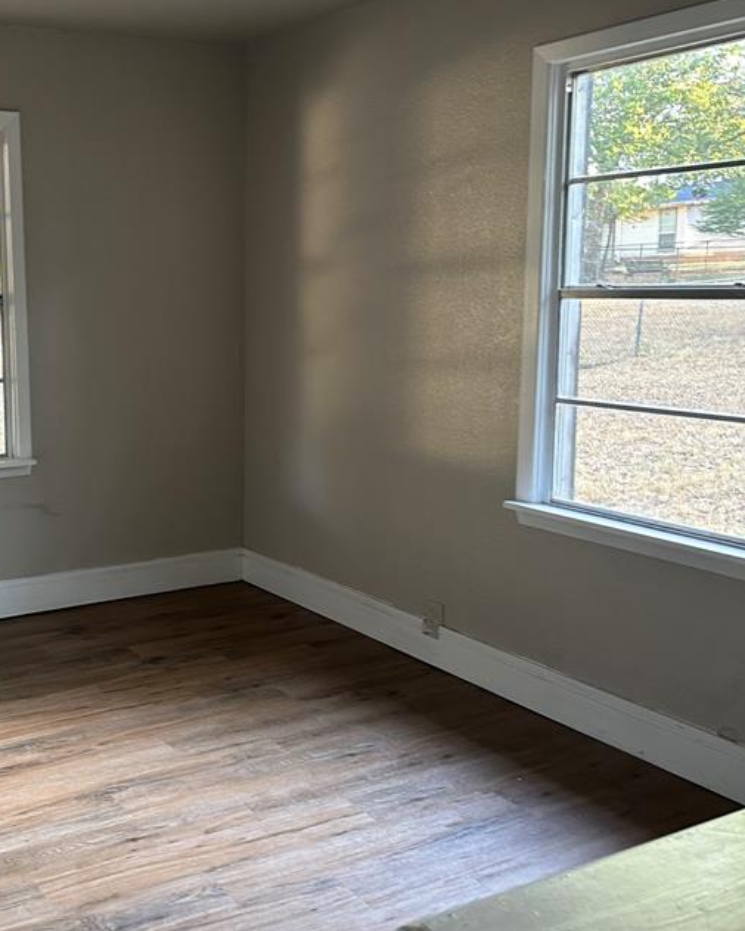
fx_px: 1047
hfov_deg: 36.8
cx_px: 80
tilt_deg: -8.5
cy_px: 440
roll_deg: +0.9
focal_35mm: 38
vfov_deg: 47.9
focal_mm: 6.86
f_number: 1.78
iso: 160
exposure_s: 1/60
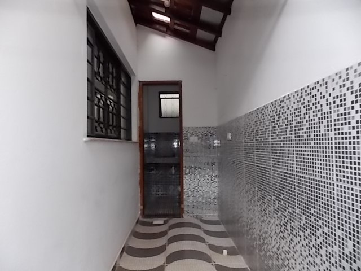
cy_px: 136
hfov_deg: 73.9
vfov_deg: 58.9
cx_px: 180
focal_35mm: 23
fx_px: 240
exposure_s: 1/30
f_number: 3.1
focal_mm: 4
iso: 250
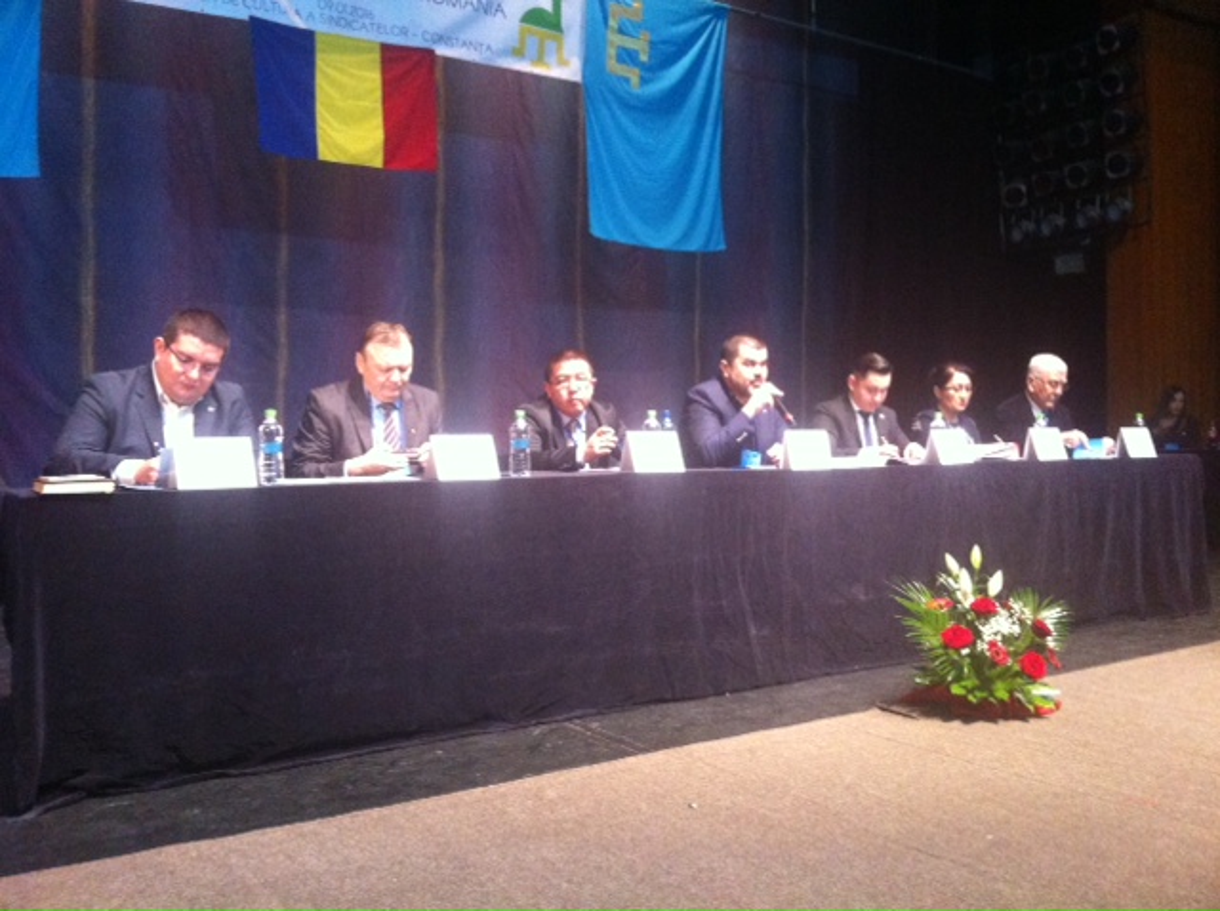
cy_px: 456
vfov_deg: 40.6
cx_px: 610
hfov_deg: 52.7
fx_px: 1232
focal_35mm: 35
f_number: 2.8
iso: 400
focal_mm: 3.85
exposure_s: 1/15
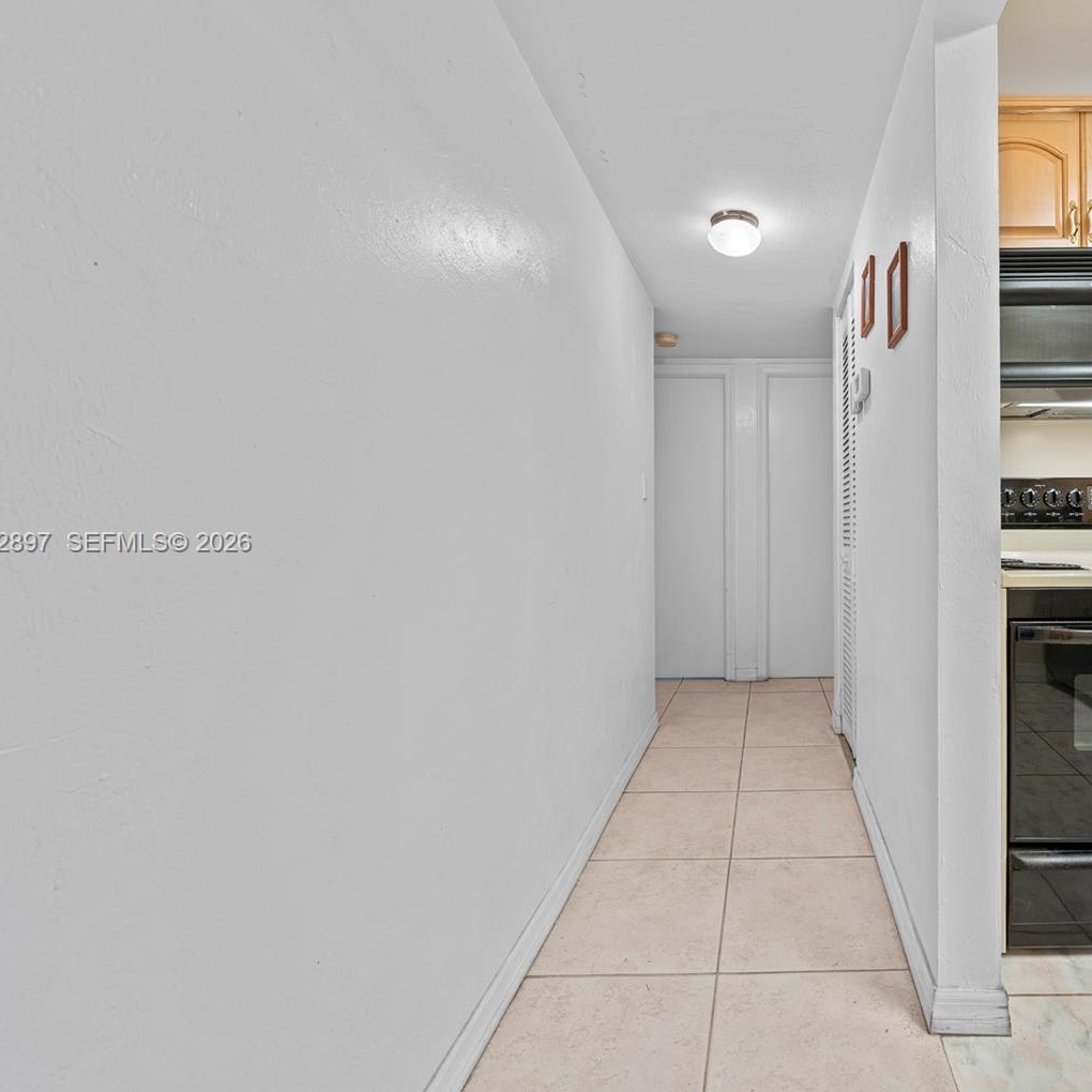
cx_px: 774
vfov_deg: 87.4
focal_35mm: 16
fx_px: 571
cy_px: 544
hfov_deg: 82.7
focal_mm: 12
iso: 320
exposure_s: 1/2
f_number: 7.1
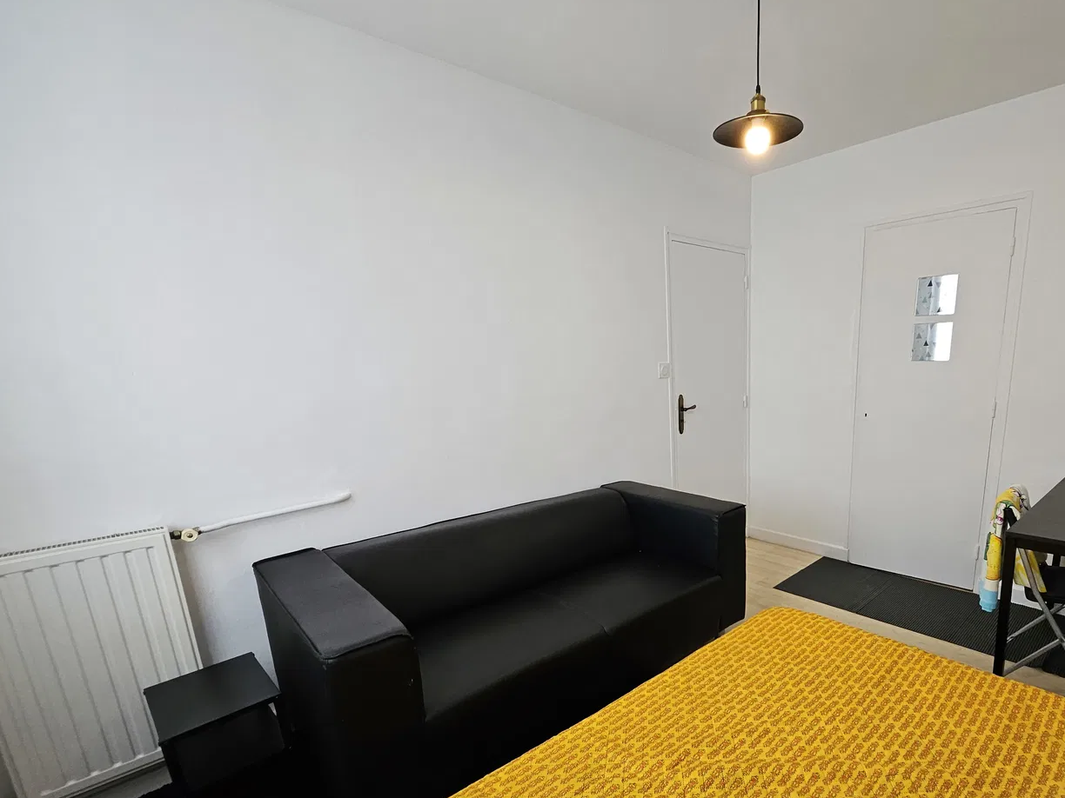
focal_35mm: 17
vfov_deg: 73.8
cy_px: 483
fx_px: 523
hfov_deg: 89.1
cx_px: 668
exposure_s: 1/50
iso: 125
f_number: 2.2
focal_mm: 1.7
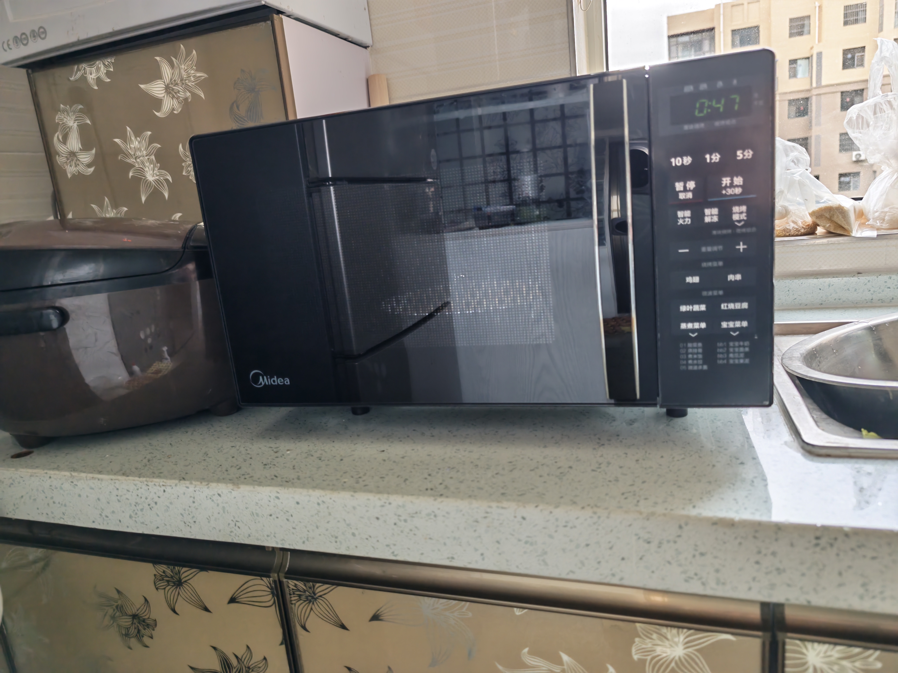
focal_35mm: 23
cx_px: 449
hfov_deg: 73.9
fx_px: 597
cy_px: 336
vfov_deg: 58.9
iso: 160
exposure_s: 1/50
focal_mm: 6.55
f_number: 1.6
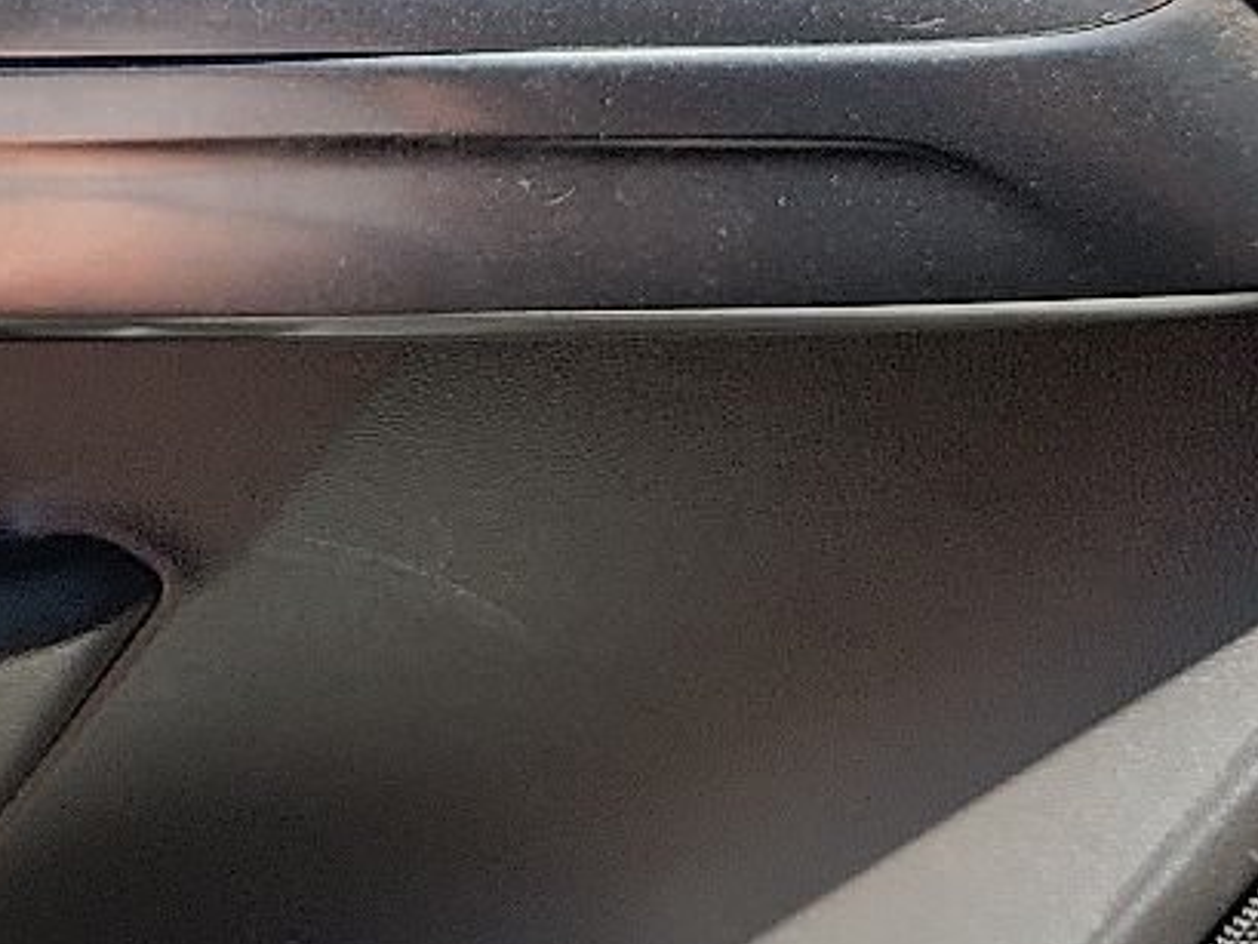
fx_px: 3272
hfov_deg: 21.2
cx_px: 83
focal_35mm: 90
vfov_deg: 16.1
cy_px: 34
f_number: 1.8
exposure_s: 1/435
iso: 50
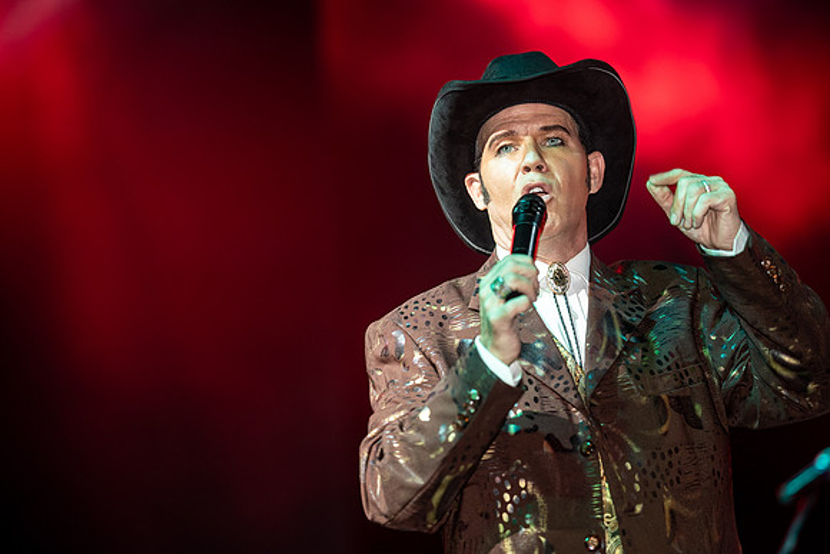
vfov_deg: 10.2
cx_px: 415
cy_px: 277
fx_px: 3113
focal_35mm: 135
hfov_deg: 15.2
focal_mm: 135
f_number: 1.8
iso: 500
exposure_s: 1/250
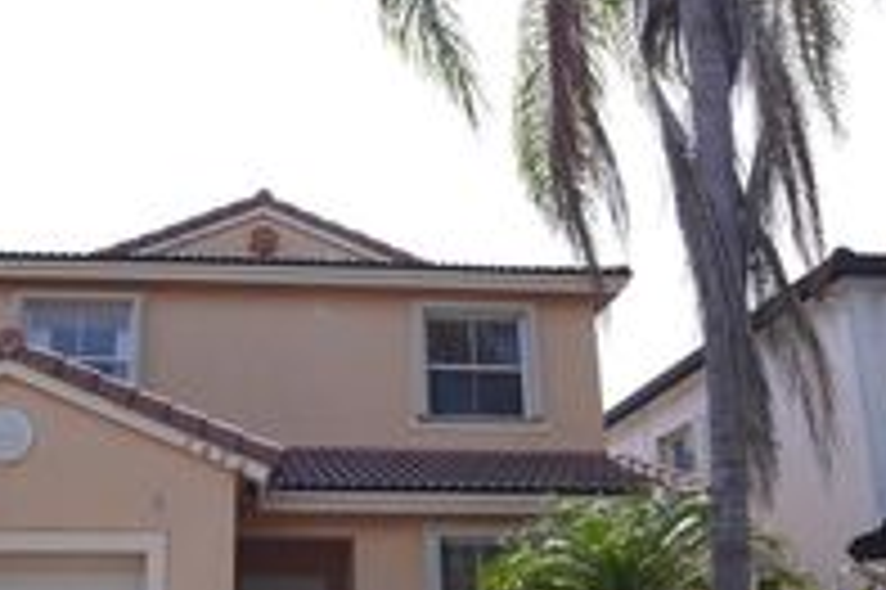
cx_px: 288
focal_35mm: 34
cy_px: 475
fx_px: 843
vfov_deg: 37.1
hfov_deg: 54.2
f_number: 5
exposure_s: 1/320
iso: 64
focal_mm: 9
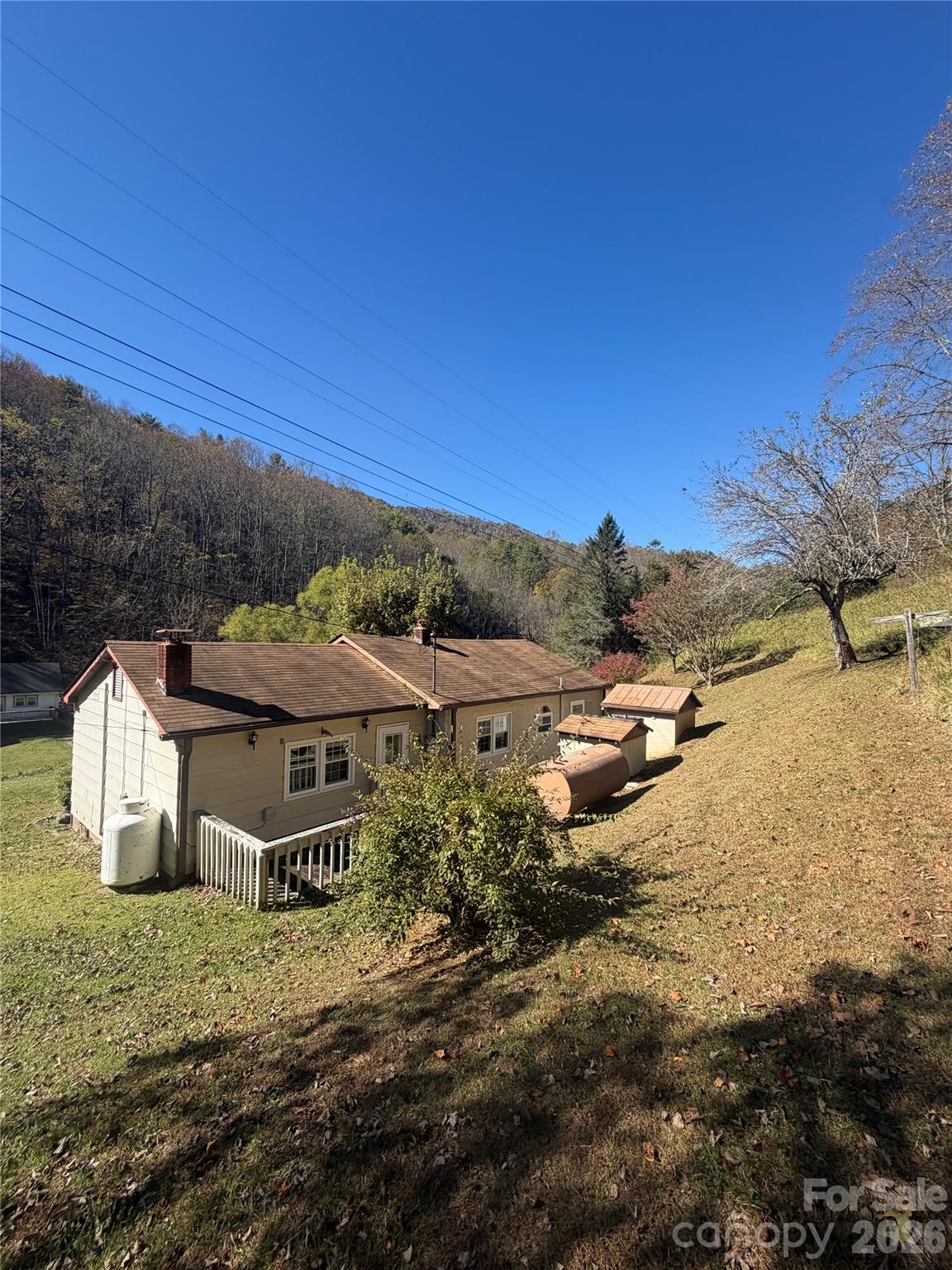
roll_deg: -1.0
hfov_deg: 85.7
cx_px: 476
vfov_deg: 102.1
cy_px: 635
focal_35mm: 14
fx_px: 513
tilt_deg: +2.9
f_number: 2.2
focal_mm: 2.22
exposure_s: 1/770
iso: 40
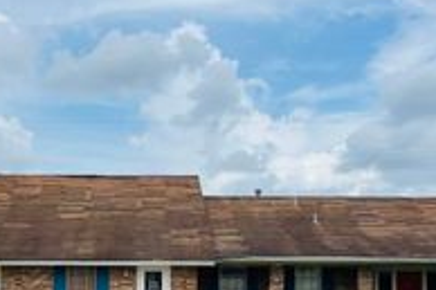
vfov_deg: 20.0
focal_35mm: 67
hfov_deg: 29.8
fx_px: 811
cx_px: 137
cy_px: 248
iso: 32
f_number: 1.6
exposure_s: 1/6250
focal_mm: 5.1
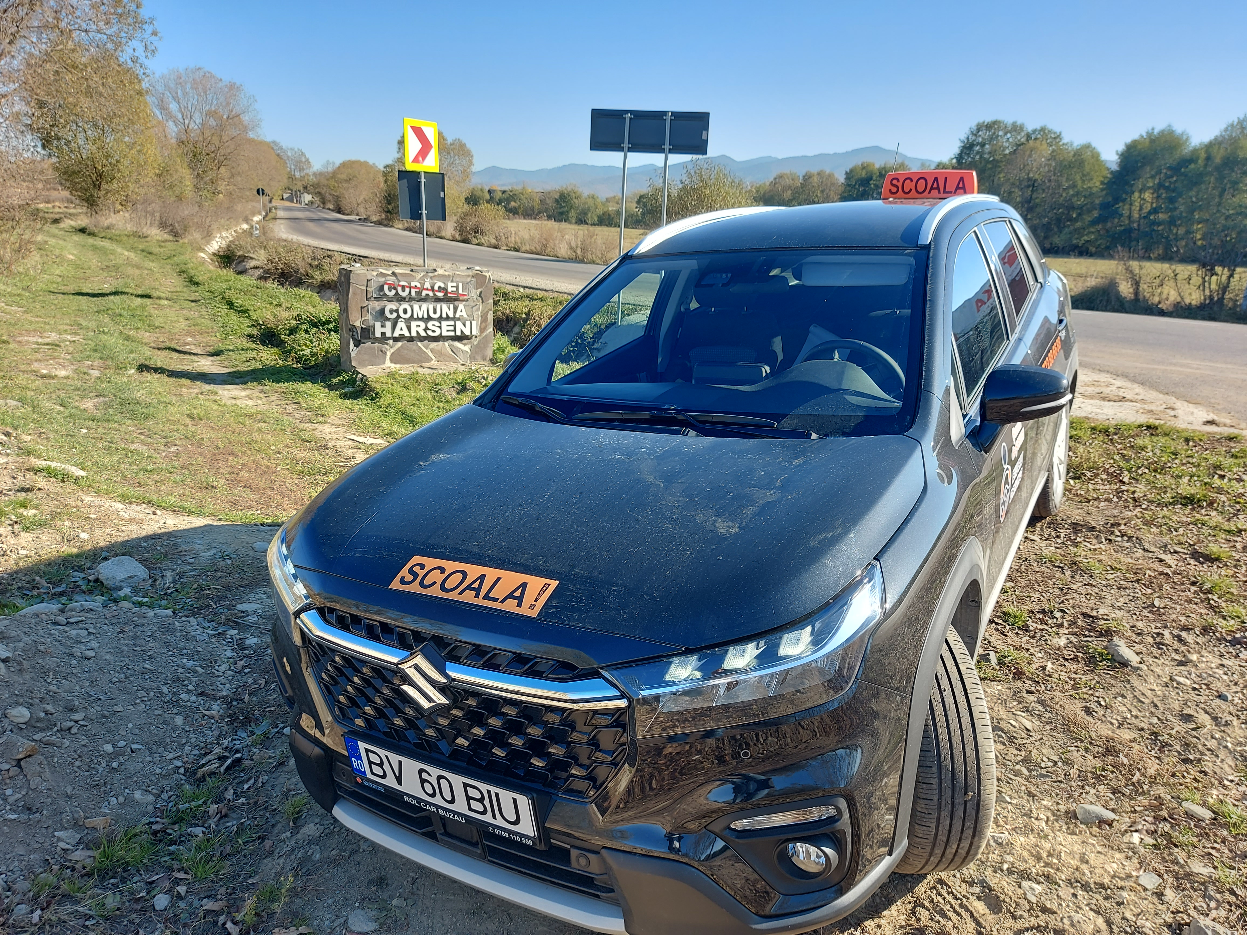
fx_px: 865
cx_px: 624
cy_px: 468
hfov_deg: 71.6
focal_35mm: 24
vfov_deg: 56.8
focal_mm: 5.23
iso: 32
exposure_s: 1/224
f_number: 1.8
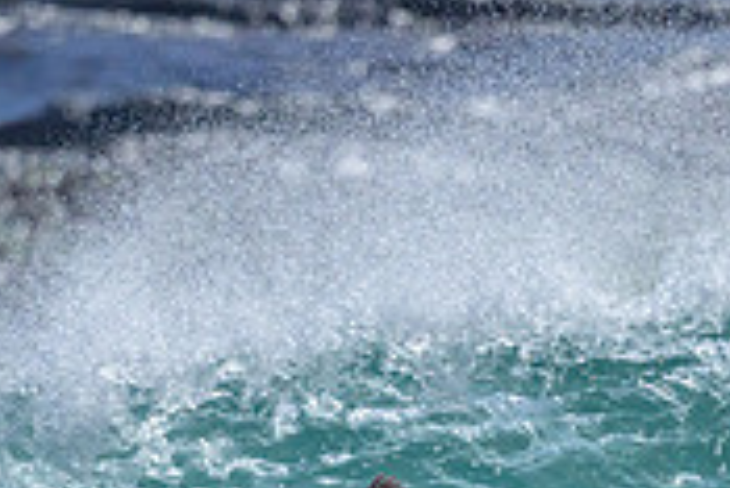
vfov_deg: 0.4
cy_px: 754
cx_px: 487
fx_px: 63358
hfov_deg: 0.7
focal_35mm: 3122
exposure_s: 1/2000
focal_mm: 800
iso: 2200
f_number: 6.3
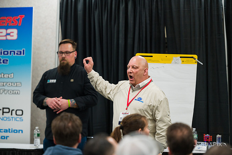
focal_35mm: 185
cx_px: 116
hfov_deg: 11.1
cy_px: 78
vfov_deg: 7.4
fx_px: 1191
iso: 1600
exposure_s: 1/500
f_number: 3.2
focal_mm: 185
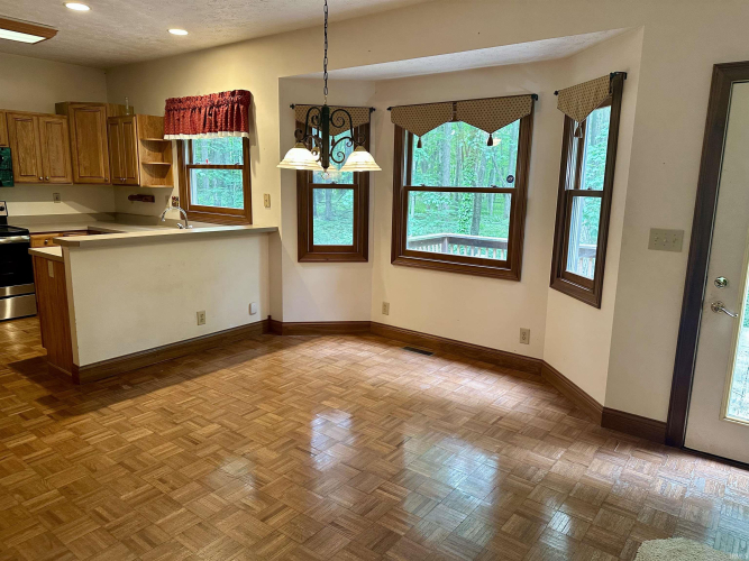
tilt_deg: -9.6
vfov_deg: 56.8
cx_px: 374
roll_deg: -1.1
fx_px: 519
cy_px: 280
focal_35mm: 24
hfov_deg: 71.6
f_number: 1.78
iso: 250
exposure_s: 1/60
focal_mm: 6.86
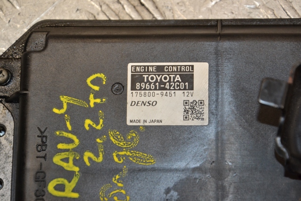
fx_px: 1153
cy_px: 100
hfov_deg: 14.9
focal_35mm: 138
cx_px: 150
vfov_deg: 9.9
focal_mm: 92
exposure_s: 1/200
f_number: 8
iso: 800
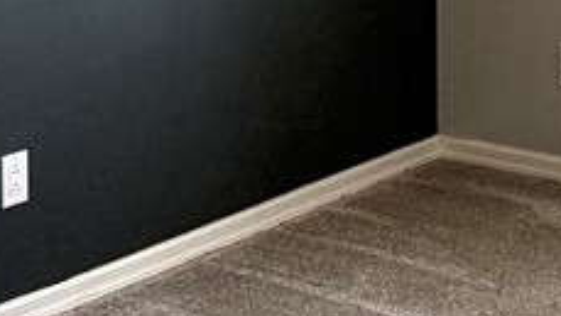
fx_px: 1741
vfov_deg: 9.7
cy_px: -299
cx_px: 593
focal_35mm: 117
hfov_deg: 17.8
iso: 200
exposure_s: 1/150
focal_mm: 6.76
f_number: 1.8
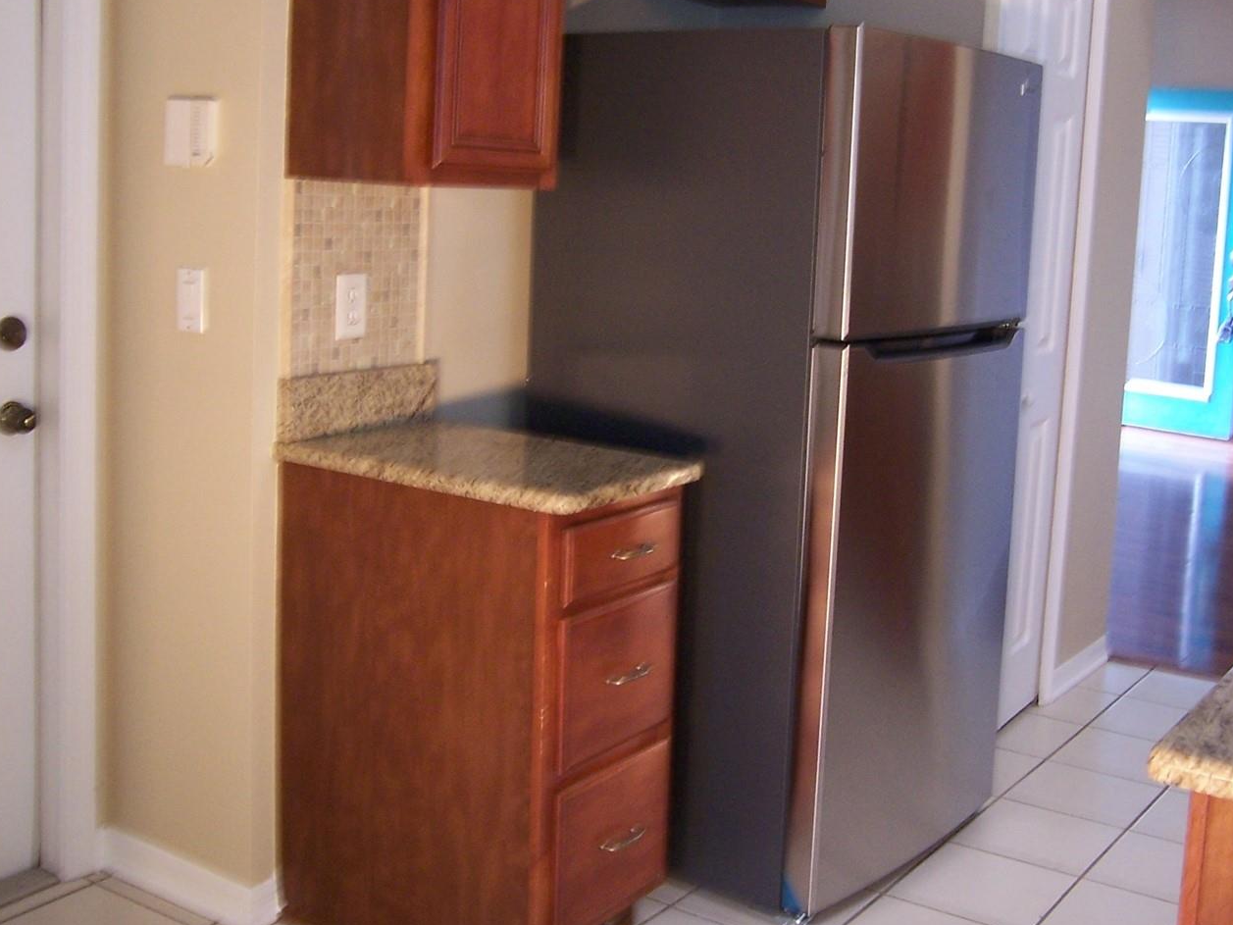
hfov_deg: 44.6
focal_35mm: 42
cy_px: 372
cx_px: 724
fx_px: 1496
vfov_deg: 34.2
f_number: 3.4
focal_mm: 5.5
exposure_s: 1/10
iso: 140
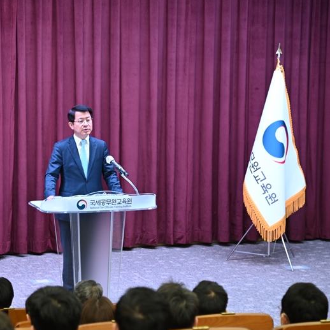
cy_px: 167
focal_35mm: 120
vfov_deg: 14.5
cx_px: 87
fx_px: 1294
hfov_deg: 14.5
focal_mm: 86
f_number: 4
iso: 1600
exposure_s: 1/100
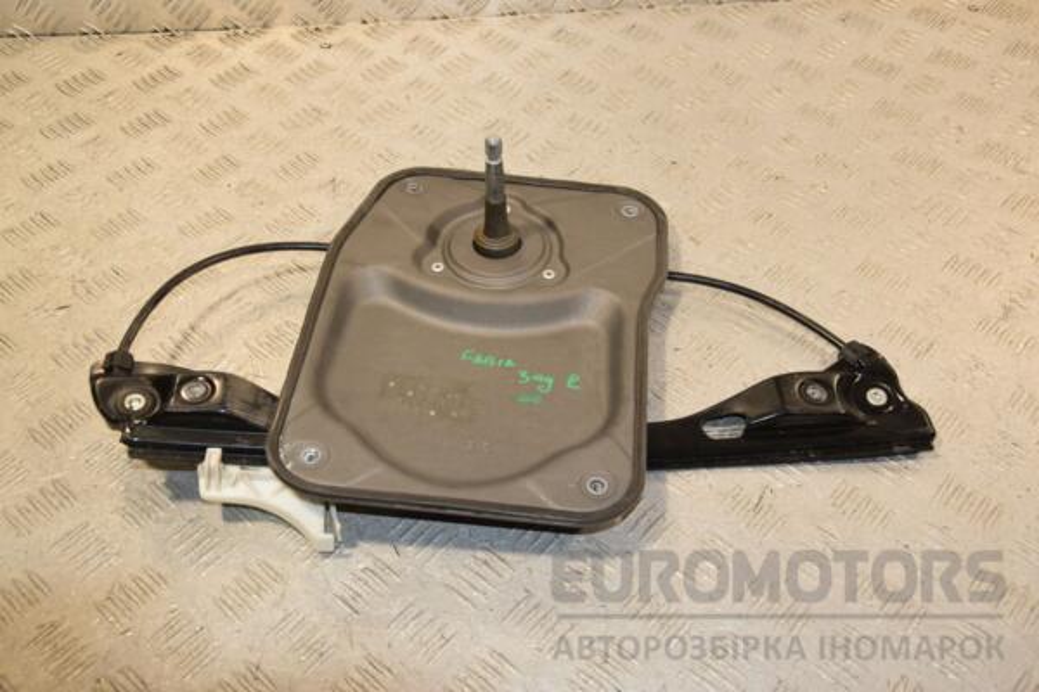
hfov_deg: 49.6
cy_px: 346
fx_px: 1125
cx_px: 520
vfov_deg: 34.2
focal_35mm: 39
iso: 800
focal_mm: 26
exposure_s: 1/200
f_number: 8
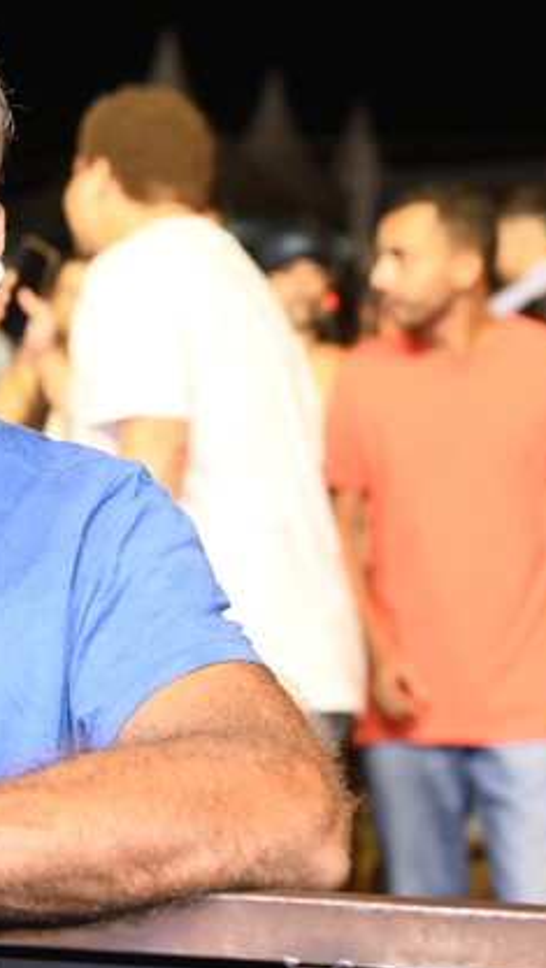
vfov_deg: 18.9
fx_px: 2904
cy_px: 505
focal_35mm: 113
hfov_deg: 10.5
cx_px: -195
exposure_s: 1/60
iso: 2000
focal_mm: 50
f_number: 4
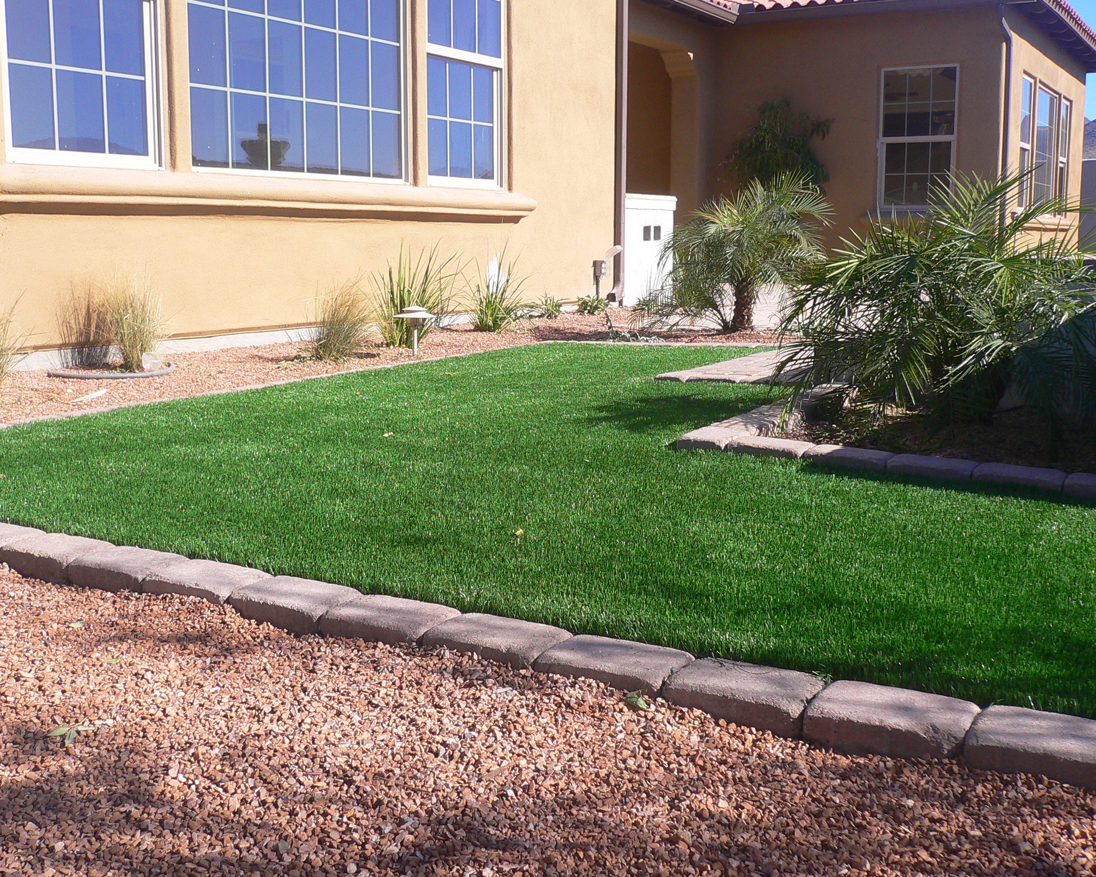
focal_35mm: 37
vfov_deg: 40.1
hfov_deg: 49.1
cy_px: 439
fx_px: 1200
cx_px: 515
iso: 80
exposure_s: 1/200
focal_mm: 5.8
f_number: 5.6
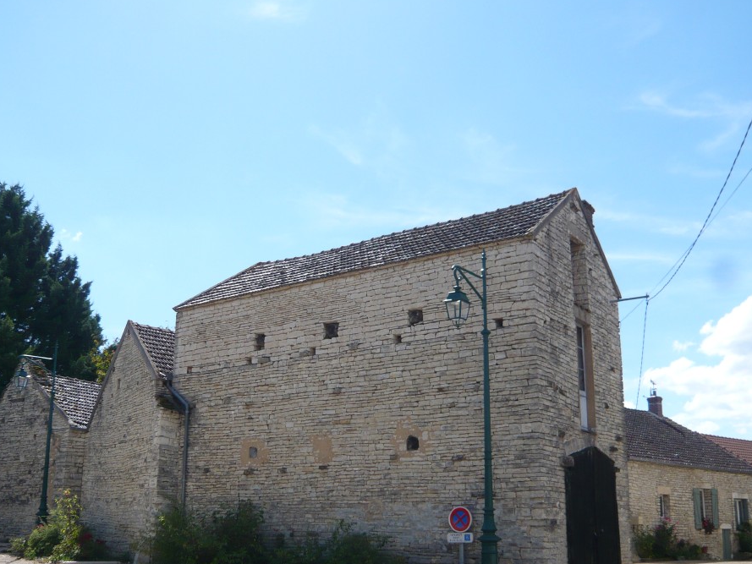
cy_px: 326
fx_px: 782
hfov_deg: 51.3
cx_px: 373
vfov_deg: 39.6
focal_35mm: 36
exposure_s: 1/160
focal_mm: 4.9
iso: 100
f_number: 8
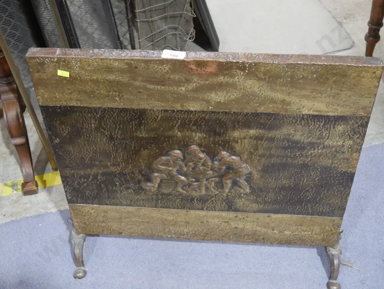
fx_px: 555
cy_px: 144
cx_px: 192
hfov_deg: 38.2
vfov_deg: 29.1
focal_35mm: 50
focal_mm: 25
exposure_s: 1/60
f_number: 5.3
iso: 2000
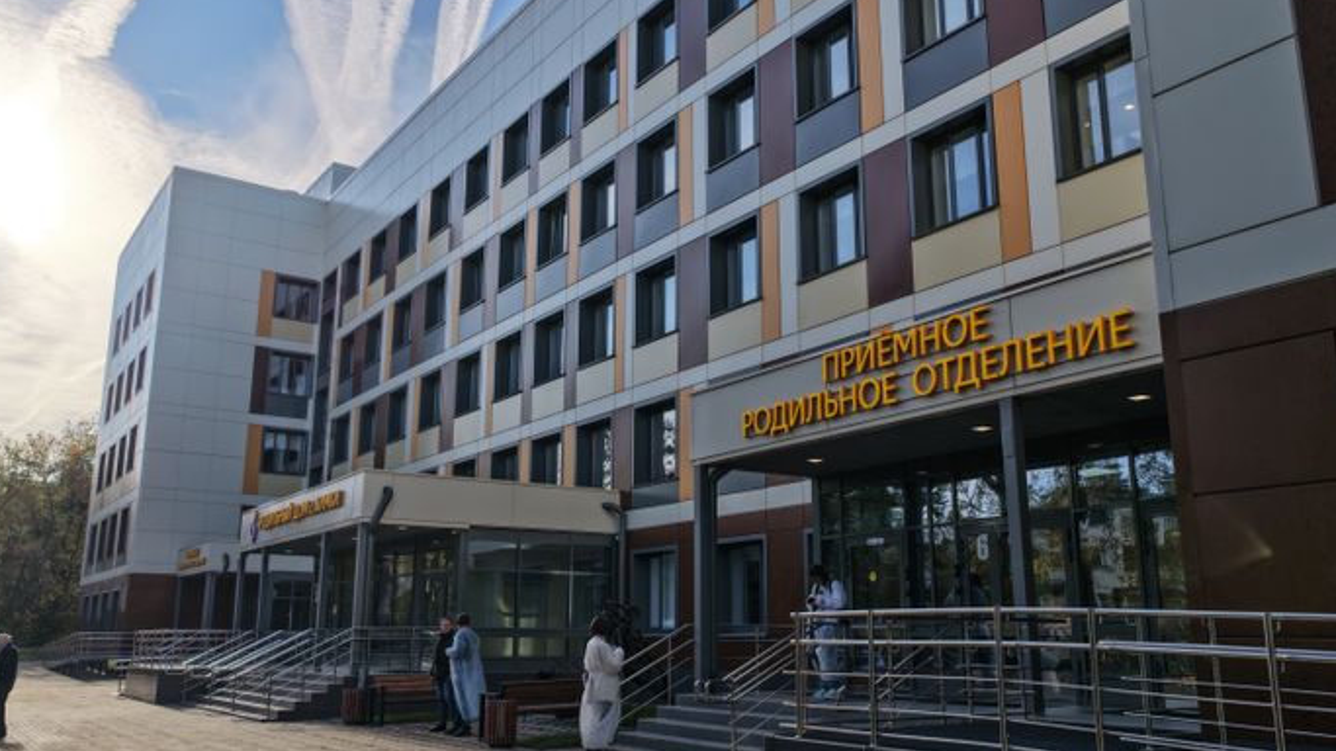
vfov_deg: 38.9
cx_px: 660
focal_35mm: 30
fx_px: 1063
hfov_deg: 64.3
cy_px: 379
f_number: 2.8
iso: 100
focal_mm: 14.45
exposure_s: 1/80
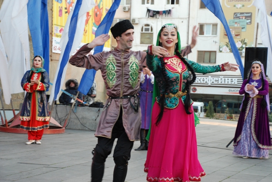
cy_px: 91
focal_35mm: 93
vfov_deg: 14.7
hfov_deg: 21.9
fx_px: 703
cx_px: 136
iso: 800
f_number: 5.3
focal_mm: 62
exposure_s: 1/125
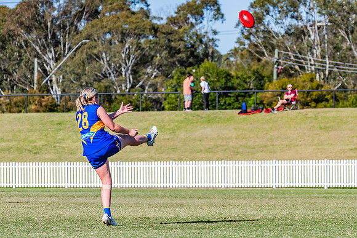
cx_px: 132
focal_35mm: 278
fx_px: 2758
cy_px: 131
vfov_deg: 4.9
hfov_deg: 7.4
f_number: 11
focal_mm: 220
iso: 640
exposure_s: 1/1250
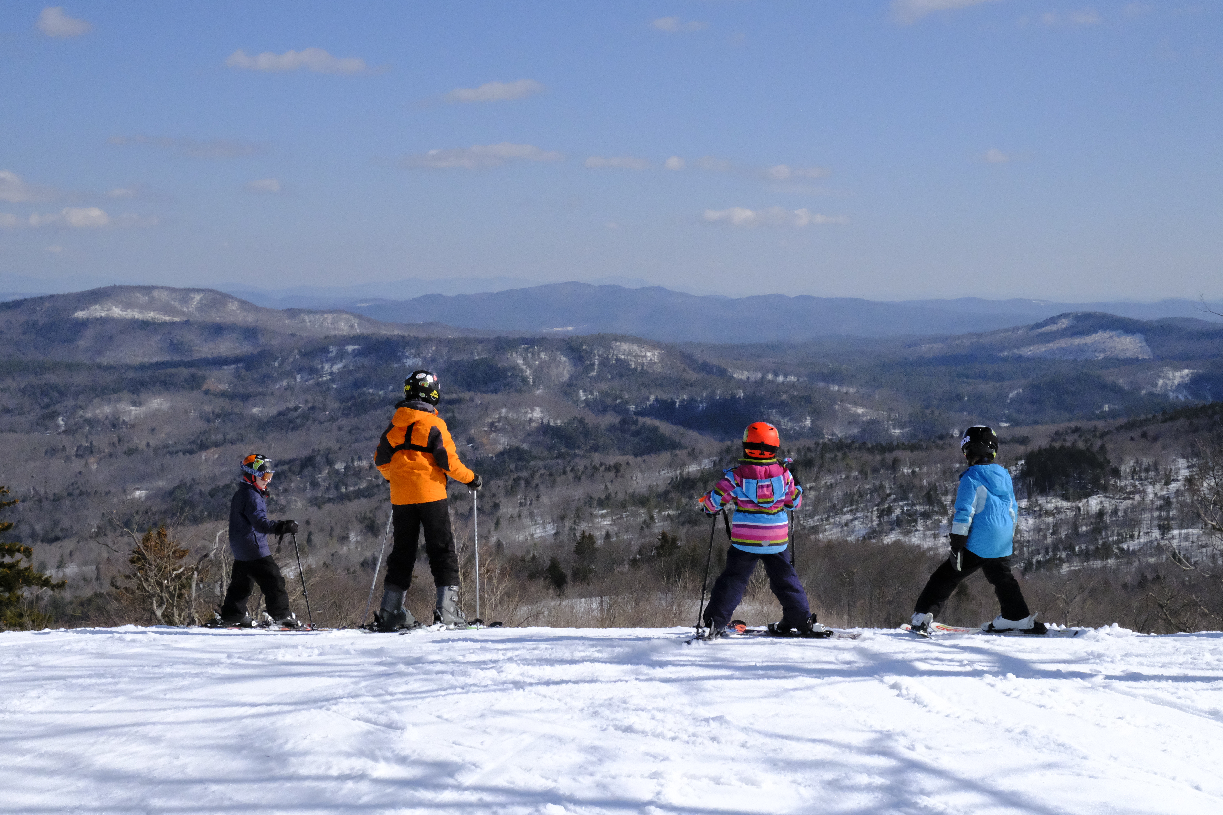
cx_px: 612
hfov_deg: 39.6
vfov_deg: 27.0
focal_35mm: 50
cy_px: 408
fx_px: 1698
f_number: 10
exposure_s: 1/6000
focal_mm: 33.2
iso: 12800
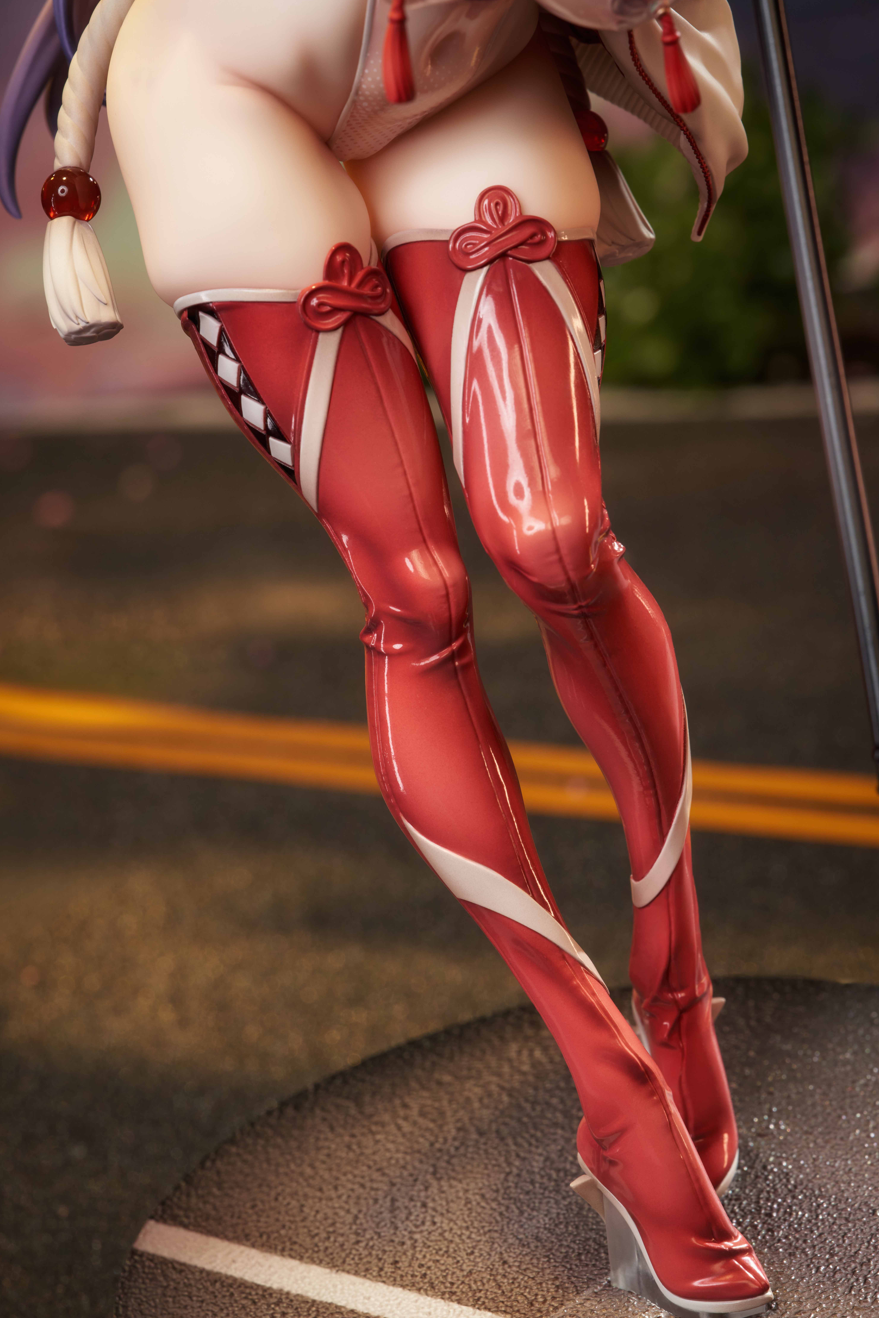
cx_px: 454
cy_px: 684
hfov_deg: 11.6
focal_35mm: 118
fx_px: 4322
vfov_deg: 17.3
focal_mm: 110
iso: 400
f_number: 14
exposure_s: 1/10
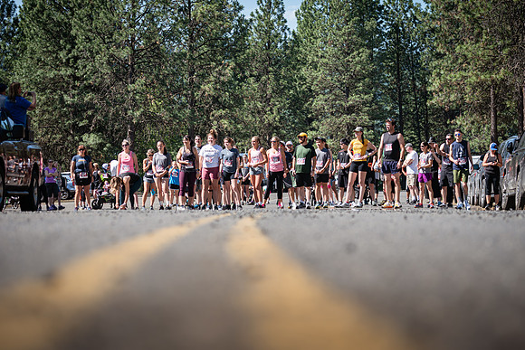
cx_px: 274
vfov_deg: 12.9
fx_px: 1554
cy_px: 174
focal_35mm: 107
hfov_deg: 19.2
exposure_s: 1/500
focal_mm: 98
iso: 100
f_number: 4
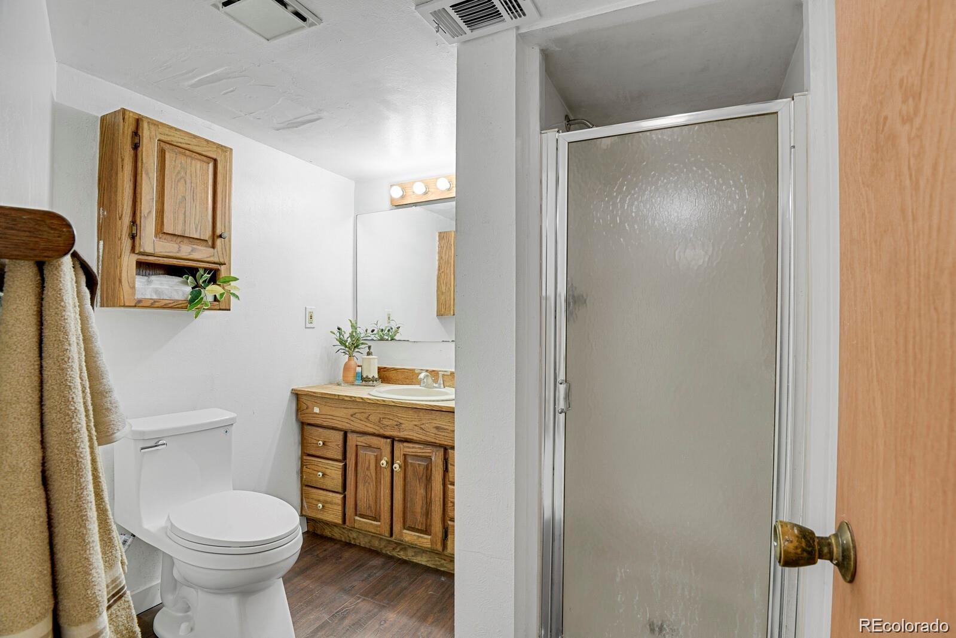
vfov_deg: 70.4
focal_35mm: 17
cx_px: 478
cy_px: 319
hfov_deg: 93.3
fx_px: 451
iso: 250
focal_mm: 17
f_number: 8
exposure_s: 1.6
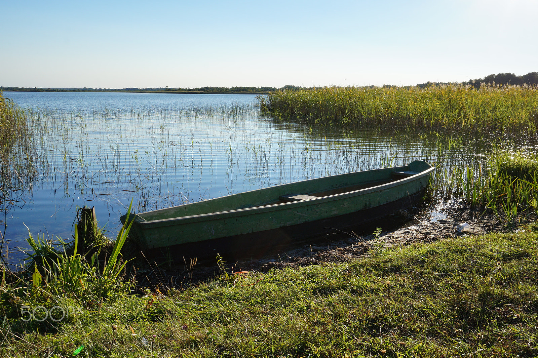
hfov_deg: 57.2
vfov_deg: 39.9
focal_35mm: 33
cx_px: 269
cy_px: 179
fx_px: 493
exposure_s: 1/100
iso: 100
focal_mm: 22
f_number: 16
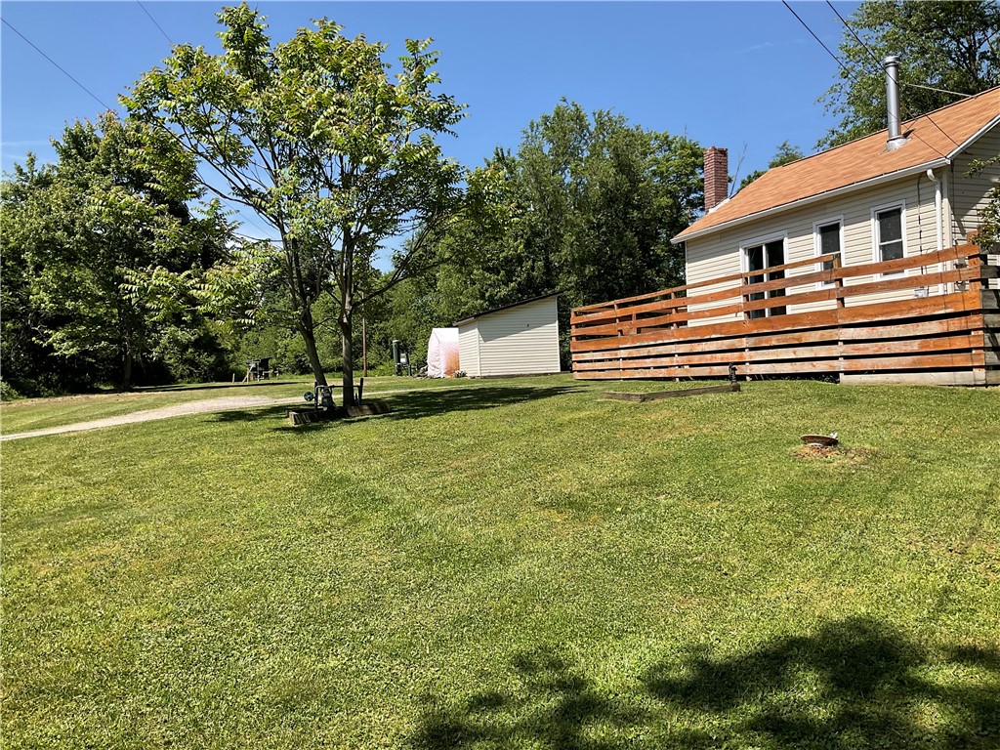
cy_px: 375
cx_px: 500
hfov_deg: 61.7
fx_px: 838
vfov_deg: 48.2
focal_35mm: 29
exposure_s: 1/1279
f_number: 1.8
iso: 16
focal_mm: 3
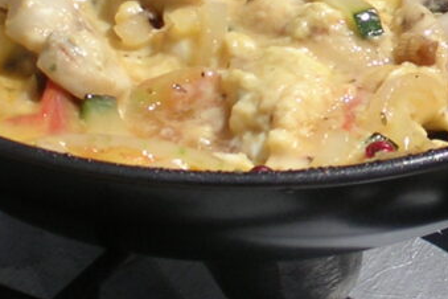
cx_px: 560
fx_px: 4492
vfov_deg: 3.8
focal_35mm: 361
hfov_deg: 5.7
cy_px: 4
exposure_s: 1/680
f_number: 4.9
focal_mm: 17.4
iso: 100
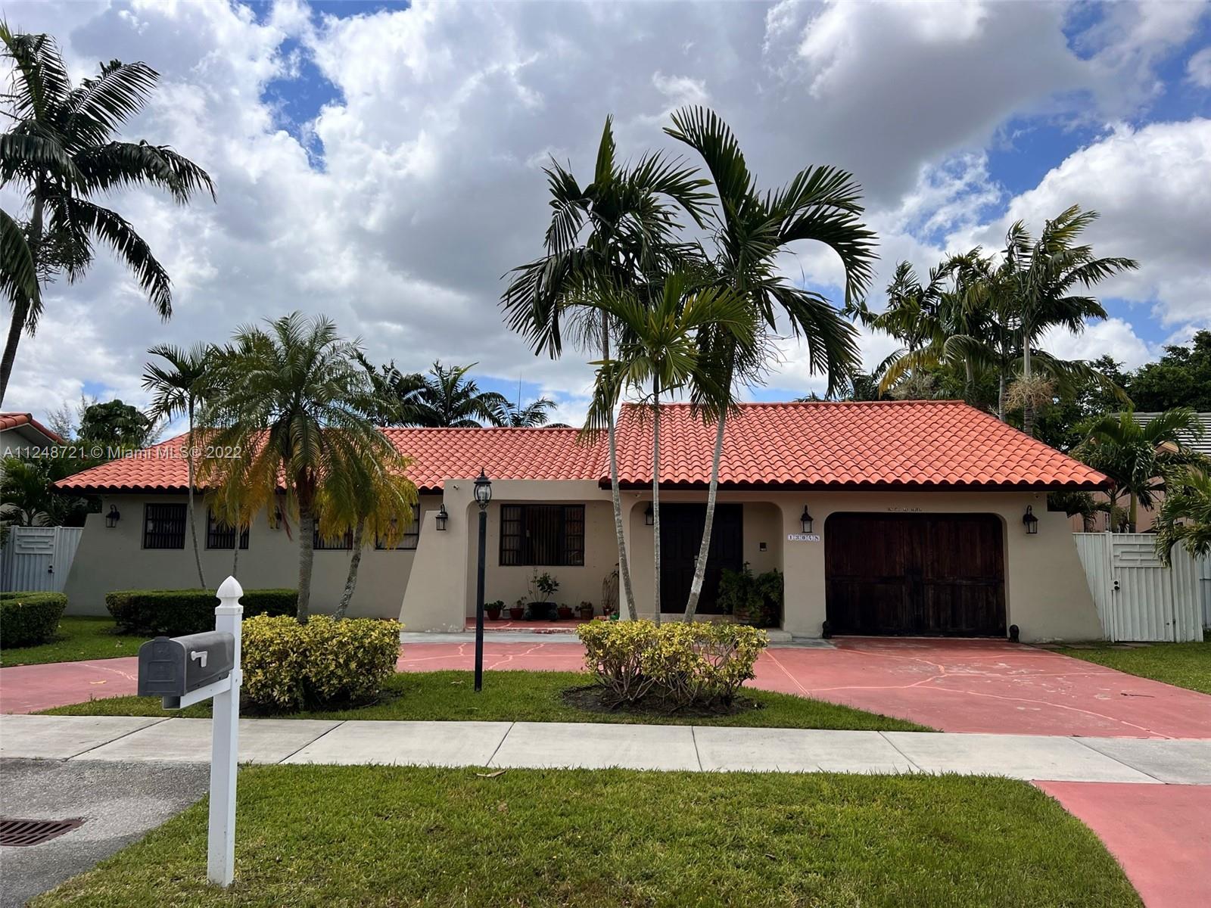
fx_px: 910
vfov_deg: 53.1
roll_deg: -0.1
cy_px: 454
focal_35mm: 26
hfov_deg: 67.3
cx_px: 606
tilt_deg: +5.4
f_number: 1.5
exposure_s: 1/6211
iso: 50
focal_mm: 5.7
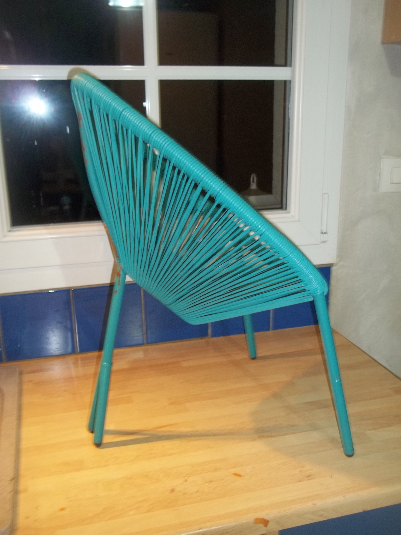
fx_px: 556
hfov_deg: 39.7
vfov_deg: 51.4
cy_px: 268
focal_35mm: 36
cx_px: 200
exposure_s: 1/30
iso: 64
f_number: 3.1
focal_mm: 6.5
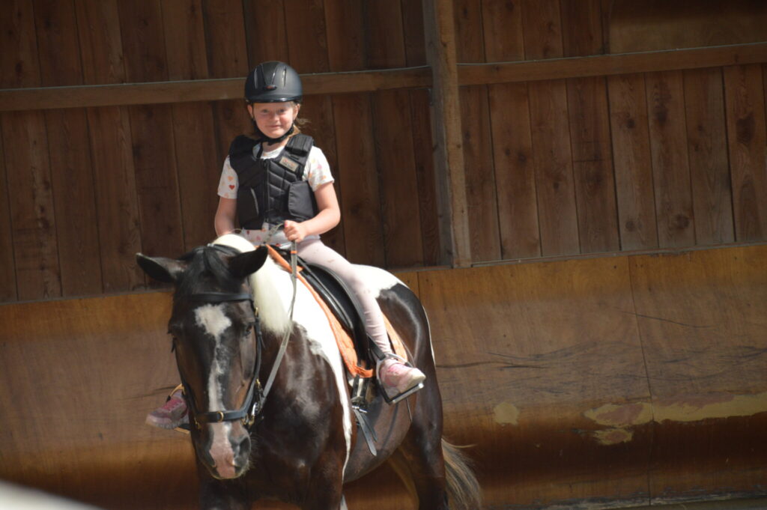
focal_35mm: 158
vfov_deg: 8.7
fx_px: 3353
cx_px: 384
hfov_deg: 13.1
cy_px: 255
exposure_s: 1/125
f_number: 5.6
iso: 400
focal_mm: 105
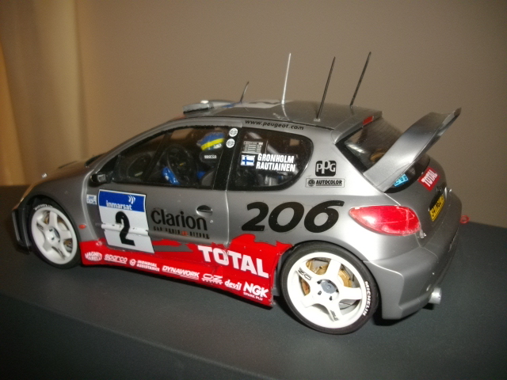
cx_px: 254
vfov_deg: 38.7
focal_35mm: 37
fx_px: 542
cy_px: 190
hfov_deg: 50.1
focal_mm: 6.2
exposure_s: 1/50
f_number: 2.8
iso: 200
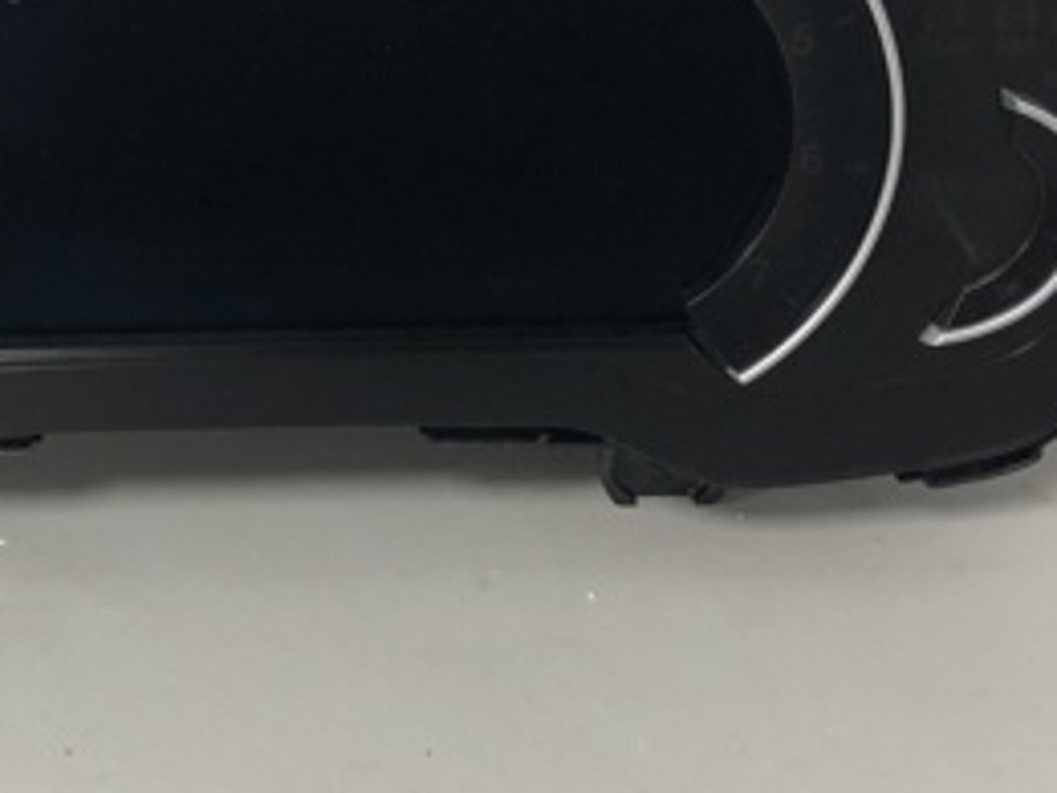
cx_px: 264
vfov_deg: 21.2
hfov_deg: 27.8
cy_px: 240
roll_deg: +7.8
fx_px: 2107
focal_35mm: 69
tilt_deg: -33.8
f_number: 1.8
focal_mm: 4
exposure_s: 1/25
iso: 40
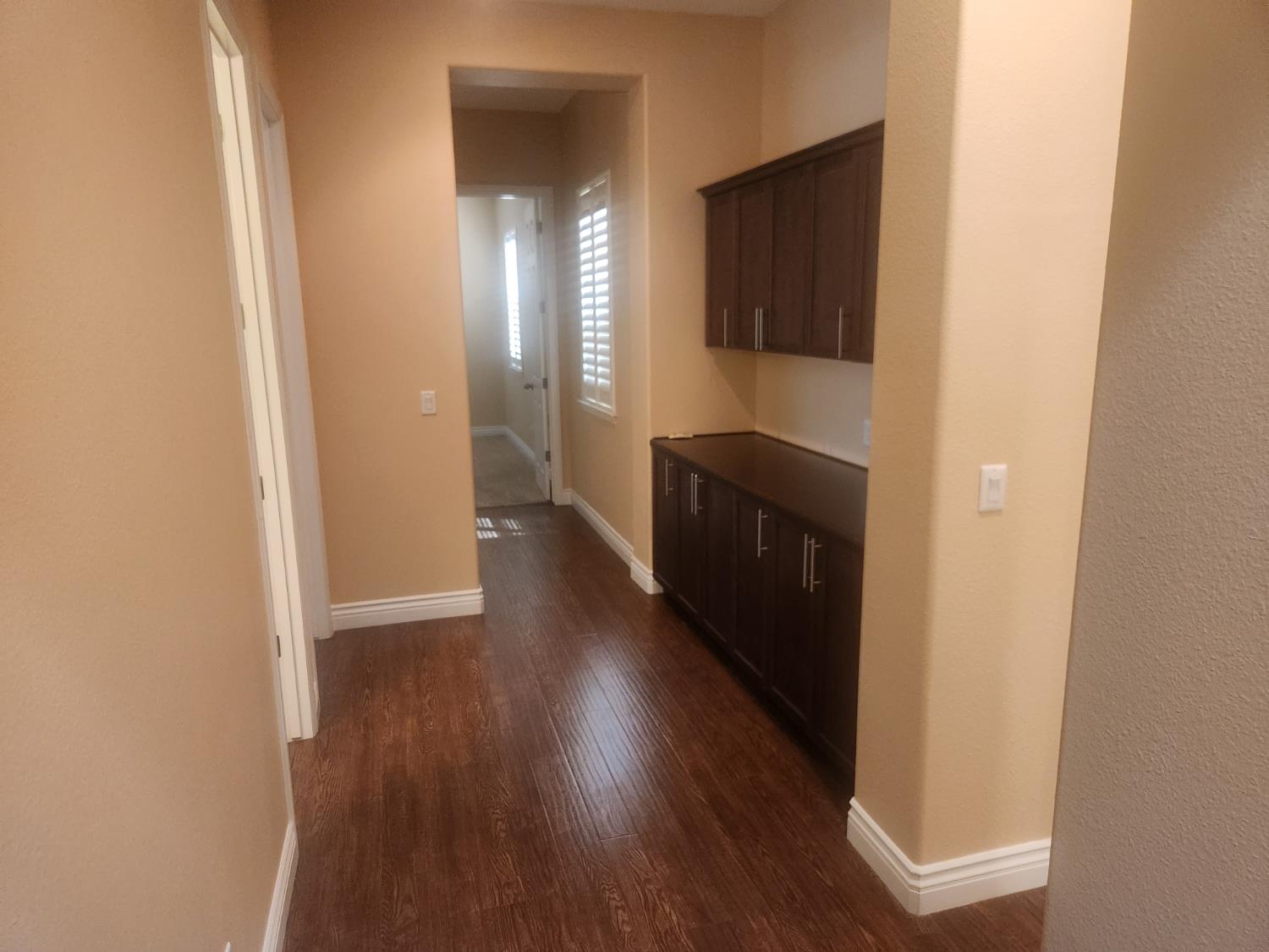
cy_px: 476
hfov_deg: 73.9
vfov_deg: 58.9
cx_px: 634
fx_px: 843
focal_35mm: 23
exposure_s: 1/120
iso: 800
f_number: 1.8
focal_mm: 5.4
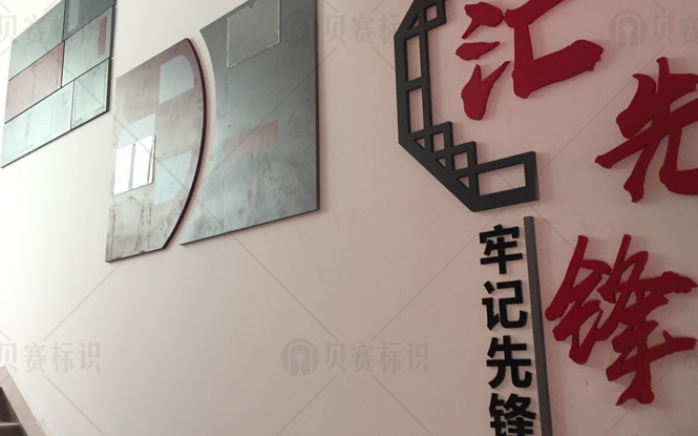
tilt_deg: +15.3
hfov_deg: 52.8
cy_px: 191
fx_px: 704
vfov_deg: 34.4
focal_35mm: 37
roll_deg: -0.5
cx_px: 359
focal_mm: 4.15
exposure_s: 1/33
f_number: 2.2
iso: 100
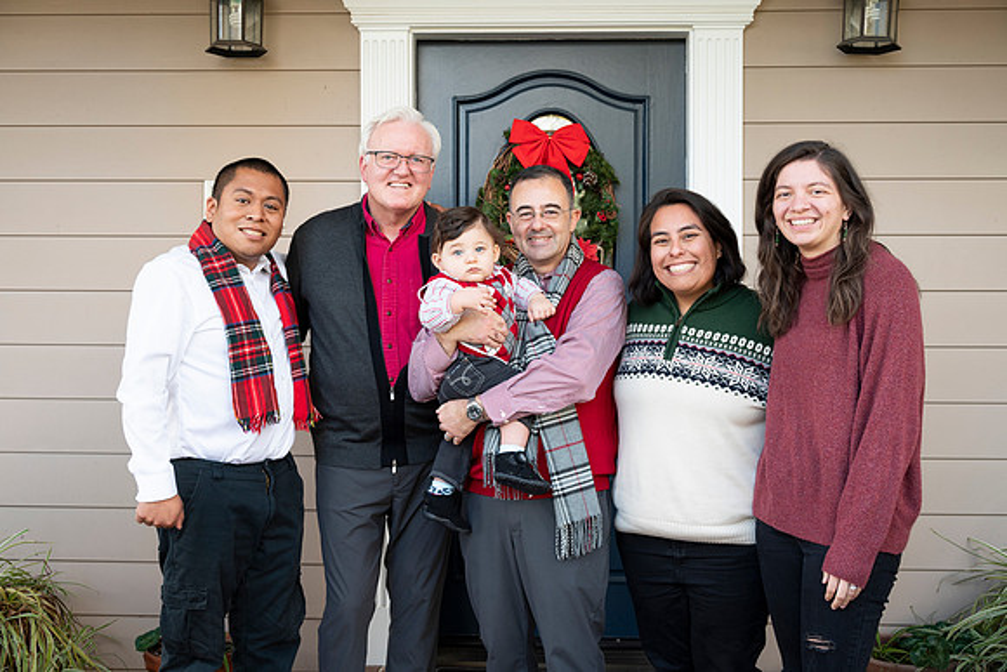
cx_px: 504
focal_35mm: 41
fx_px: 1147
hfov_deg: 47.4
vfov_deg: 32.6
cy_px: 336
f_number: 5
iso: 400
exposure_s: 1/80
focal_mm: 41
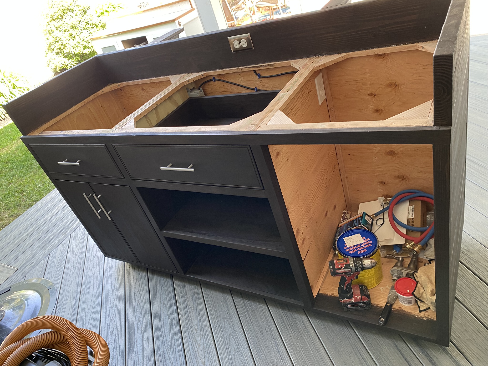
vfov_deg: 53.1
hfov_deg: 67.3
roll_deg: +20.2
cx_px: 244
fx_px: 367
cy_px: 183
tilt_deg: -31.2
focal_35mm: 26
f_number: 1.8
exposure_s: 1/100
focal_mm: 4.25
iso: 125
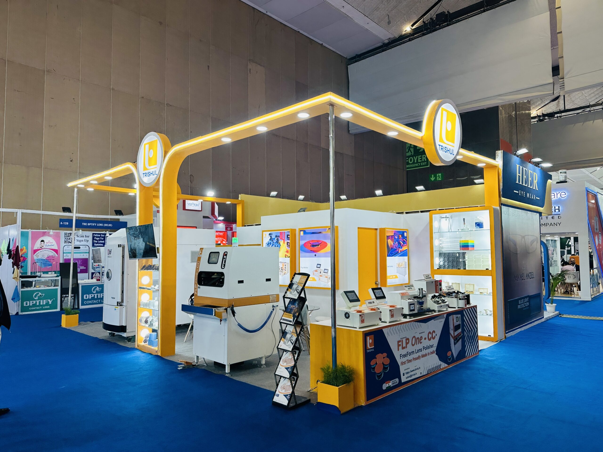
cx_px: 302
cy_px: 226
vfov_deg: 56.8
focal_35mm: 24
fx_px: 418
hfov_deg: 71.6
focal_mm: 6.86
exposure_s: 1/117
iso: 64
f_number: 1.78
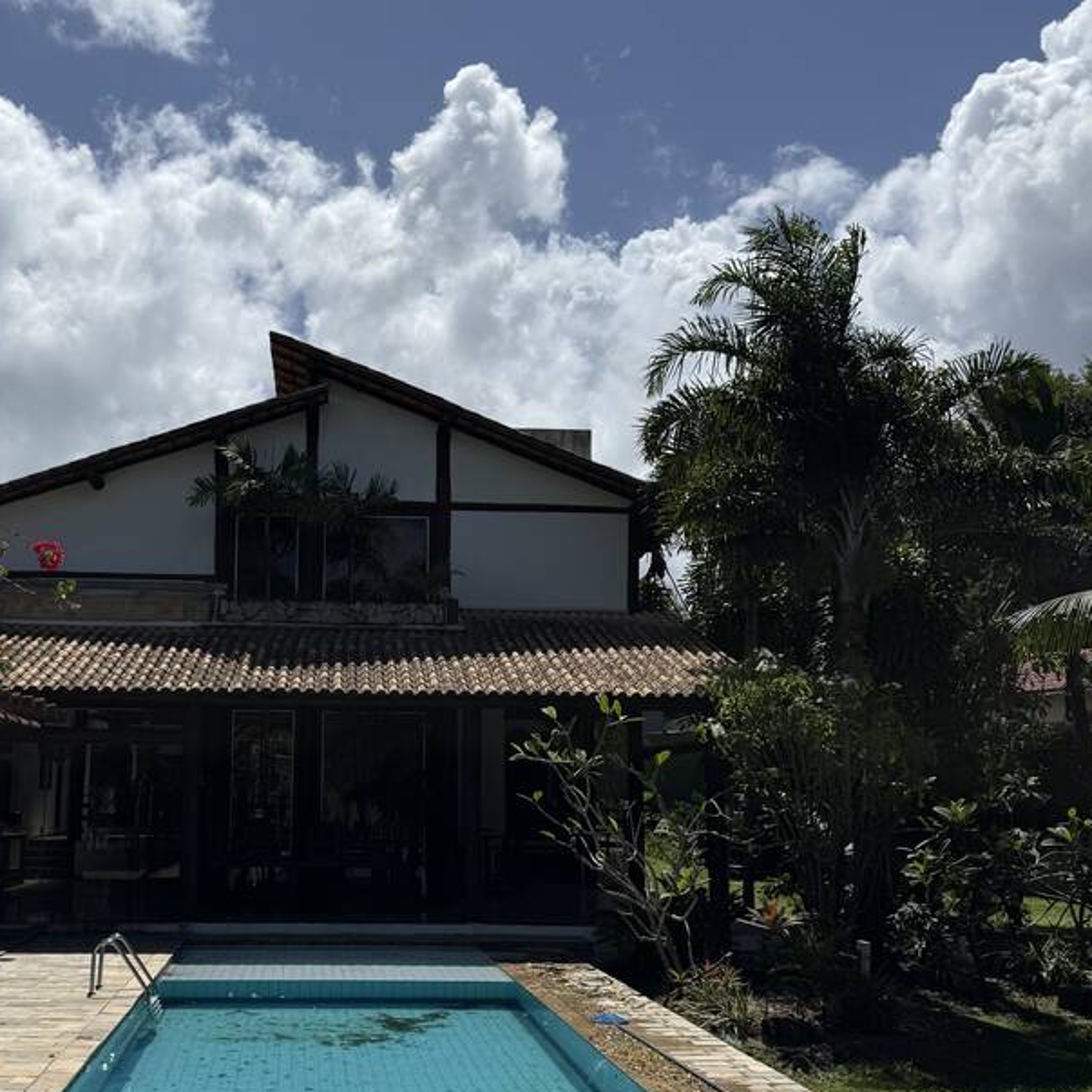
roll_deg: +0.5
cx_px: 366
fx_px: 1356
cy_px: 601
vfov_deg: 43.8
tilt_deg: +8.4
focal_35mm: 38
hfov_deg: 43.3
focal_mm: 6.76
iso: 64
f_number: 1.78
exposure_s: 1/20000
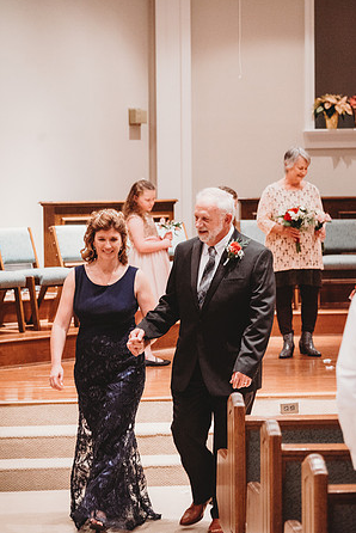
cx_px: 178
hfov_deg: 11.3
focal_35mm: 121
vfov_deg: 16.9
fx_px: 1792
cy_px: 265
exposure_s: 1/200
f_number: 4
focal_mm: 120
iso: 8000
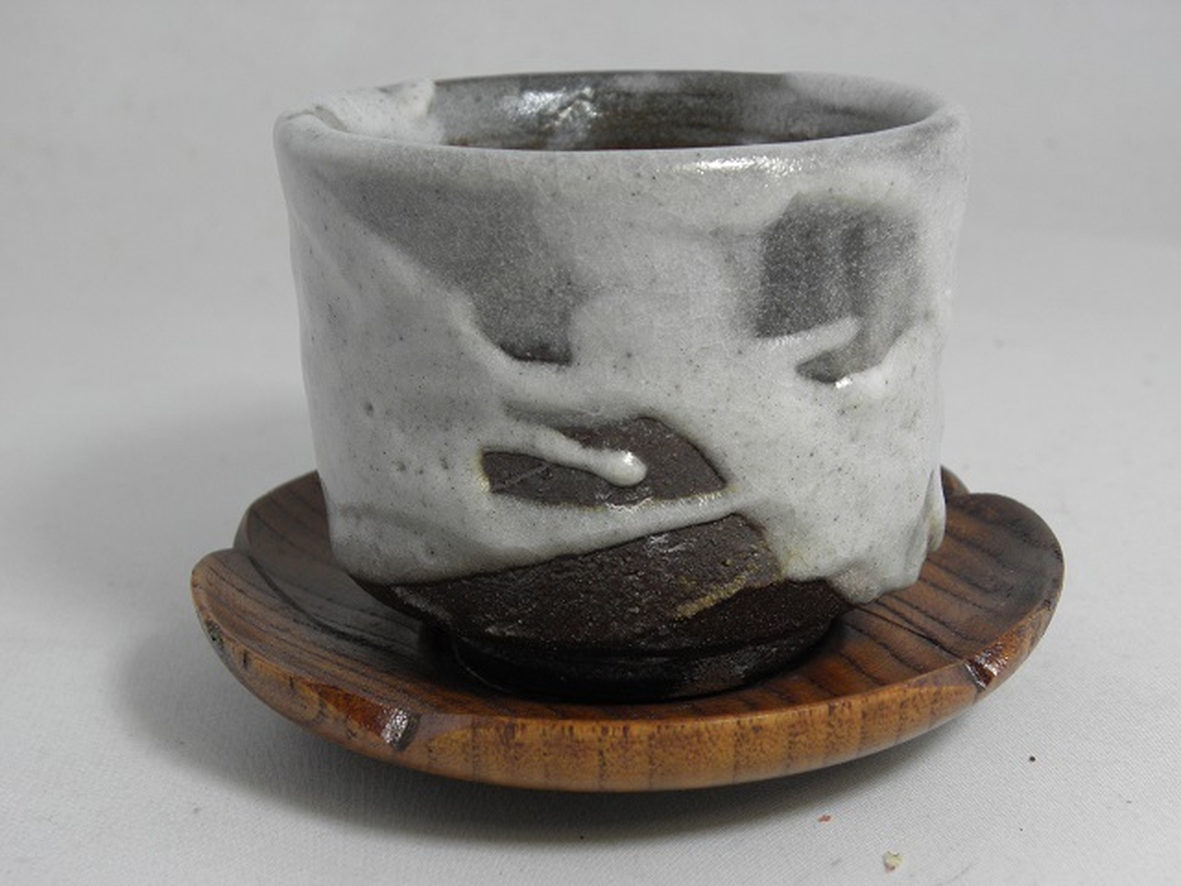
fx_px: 1672
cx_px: 590
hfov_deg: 38.9
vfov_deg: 29.7
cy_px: 443
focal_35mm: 49
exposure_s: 1/50
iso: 125
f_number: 3.5
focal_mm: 8.87
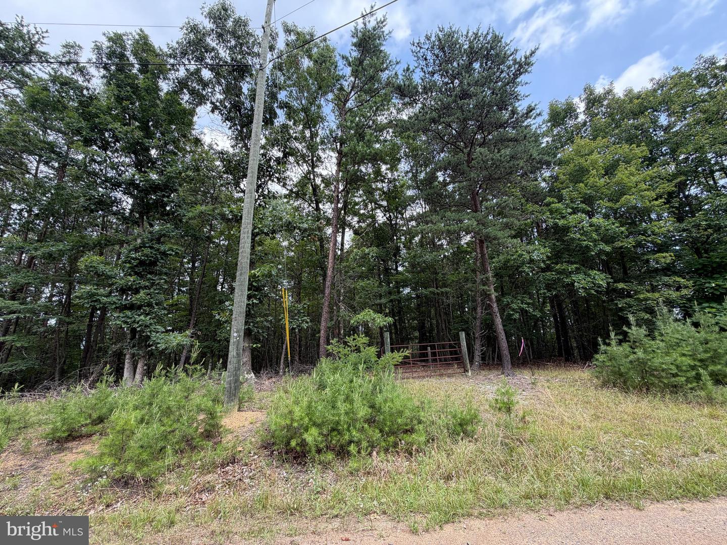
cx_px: 364
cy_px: 272
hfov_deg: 102.1
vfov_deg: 85.7
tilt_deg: +14.7
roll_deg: +2.2
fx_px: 294
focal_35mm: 14
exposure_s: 1/307
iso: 50
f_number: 2.2
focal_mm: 2.22
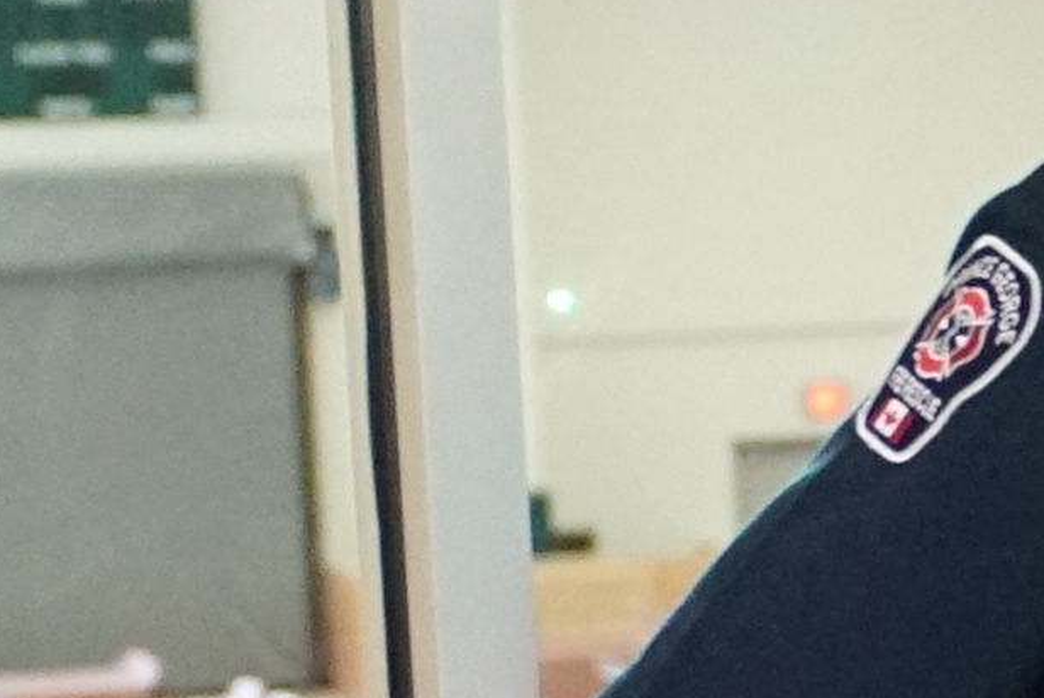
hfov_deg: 8.5
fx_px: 6589
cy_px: 915
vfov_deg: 6.0
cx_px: 2173
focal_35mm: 227
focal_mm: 33
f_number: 2.8
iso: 10000
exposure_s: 1/60
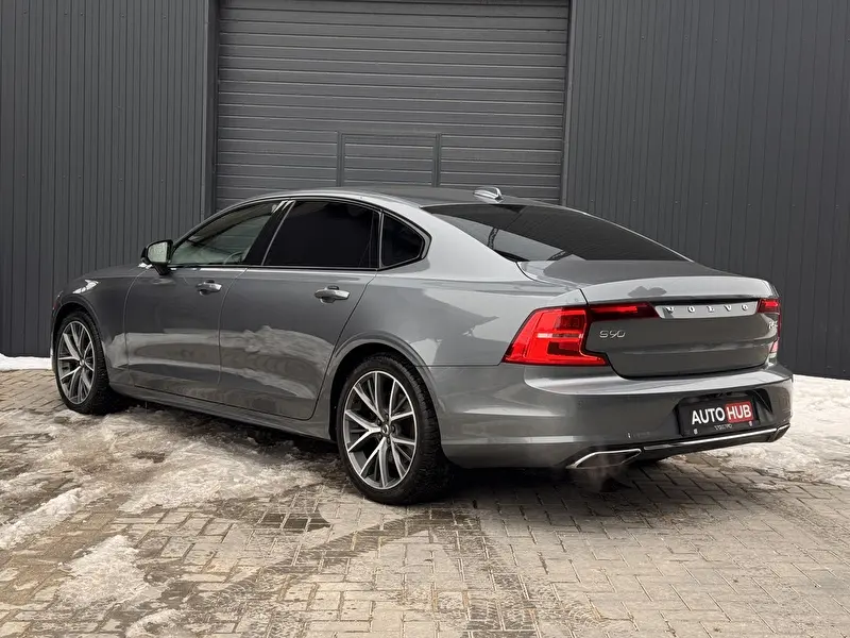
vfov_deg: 30.3
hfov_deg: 39.7
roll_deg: -2.0
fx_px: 1179
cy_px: 319
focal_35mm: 48
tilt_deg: -4.2
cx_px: 425
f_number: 1.78
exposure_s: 1/747
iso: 64
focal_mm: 6.76
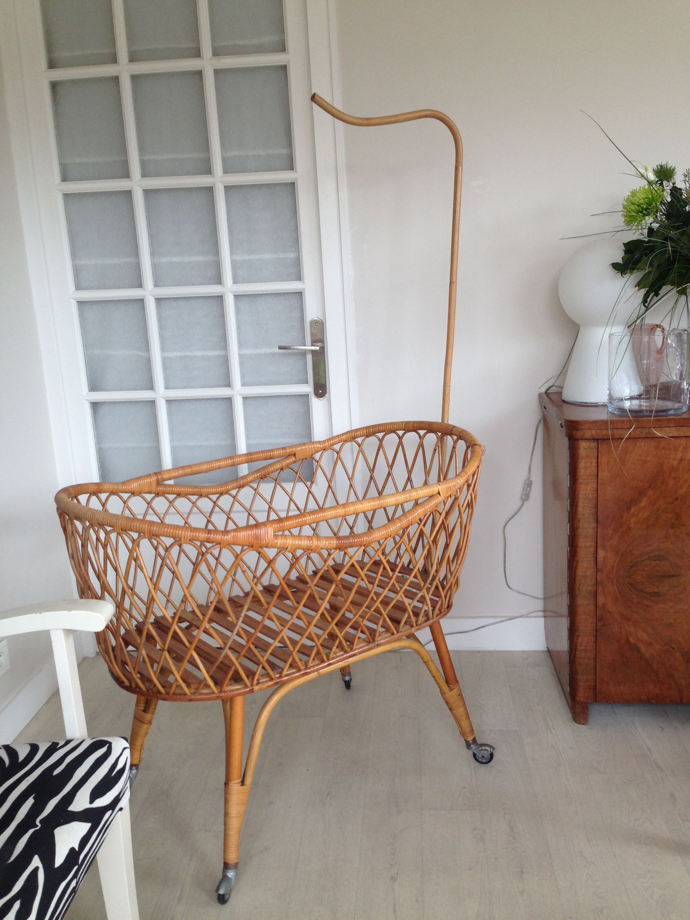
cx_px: 345
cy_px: 460
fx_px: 877
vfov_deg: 55.4
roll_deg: +3.0
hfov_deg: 42.9
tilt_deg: -9.6
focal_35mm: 33
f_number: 2.4
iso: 64
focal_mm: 4.12
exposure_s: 1/60
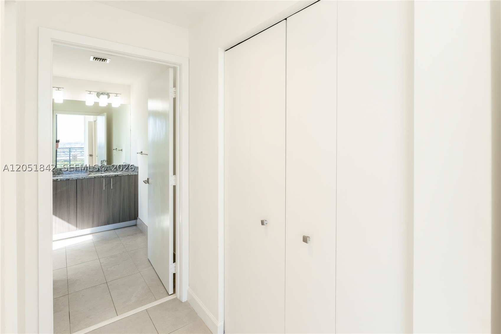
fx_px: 234
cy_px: 167
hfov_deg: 94.0
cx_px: 250
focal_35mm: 17
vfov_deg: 71.1
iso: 320
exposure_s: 1/400
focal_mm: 11.2
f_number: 7.1
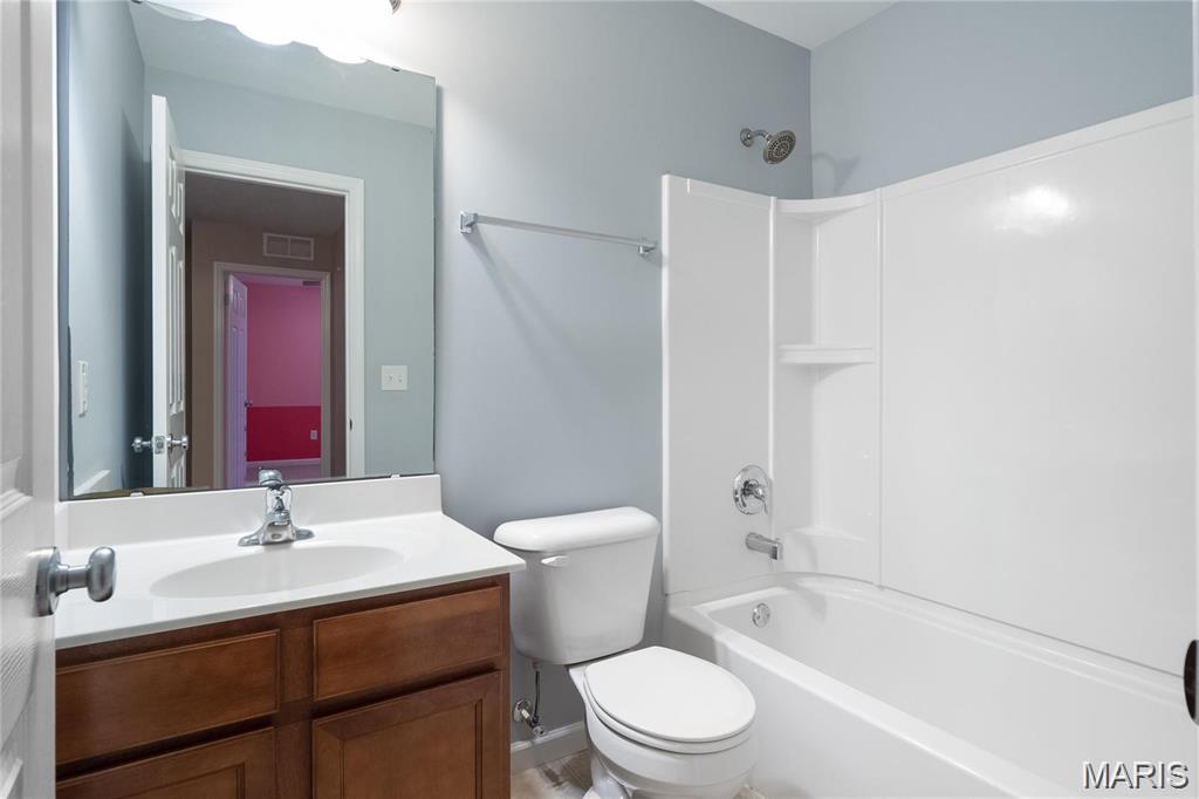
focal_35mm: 18
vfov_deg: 67.3
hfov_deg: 90.0
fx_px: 599
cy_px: 400
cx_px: 600
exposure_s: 1/8
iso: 800
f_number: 5.6
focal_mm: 9
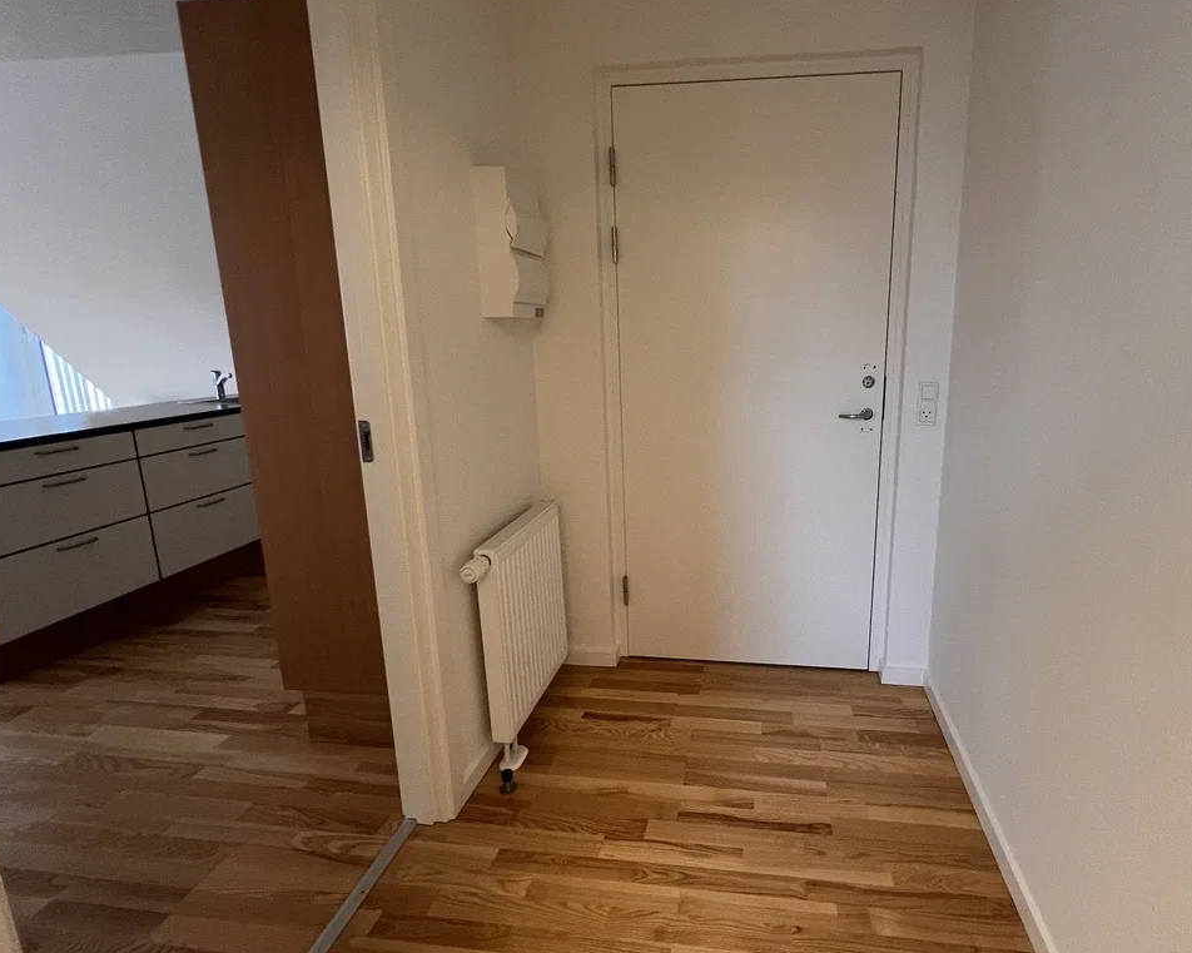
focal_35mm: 16
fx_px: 564
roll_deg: +0.0
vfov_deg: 80.3
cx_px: 700
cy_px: 456
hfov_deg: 92.2
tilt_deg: -11.4
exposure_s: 1/50
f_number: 1.8
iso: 320
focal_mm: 1.57
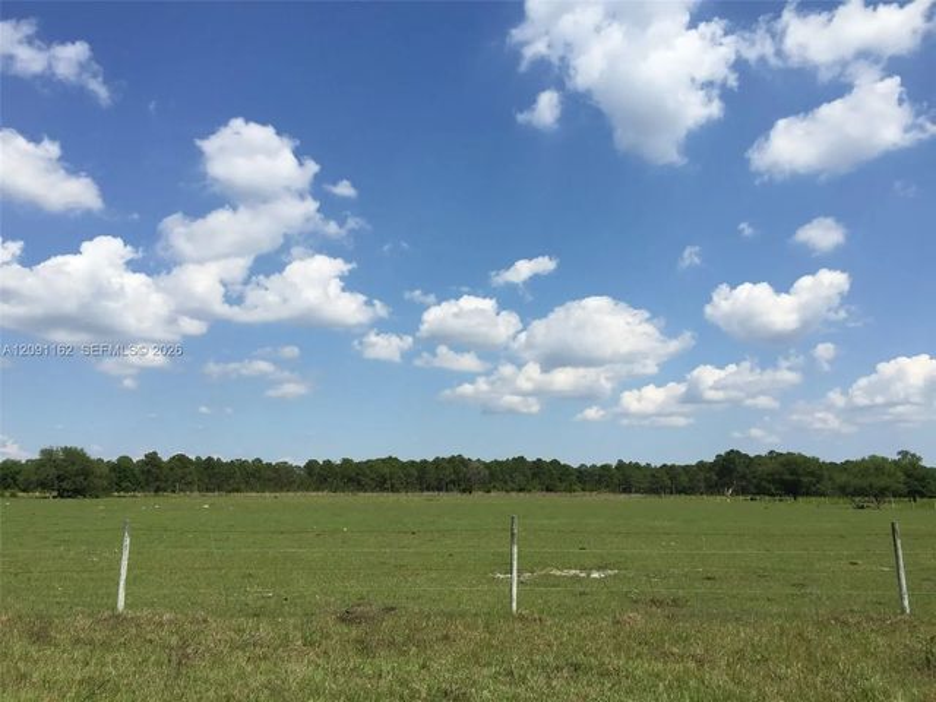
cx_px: 468
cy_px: 351
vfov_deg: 48.2
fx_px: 784
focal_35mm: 29
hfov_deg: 61.7
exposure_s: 1/2825
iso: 32
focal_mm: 4.15
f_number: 2.2
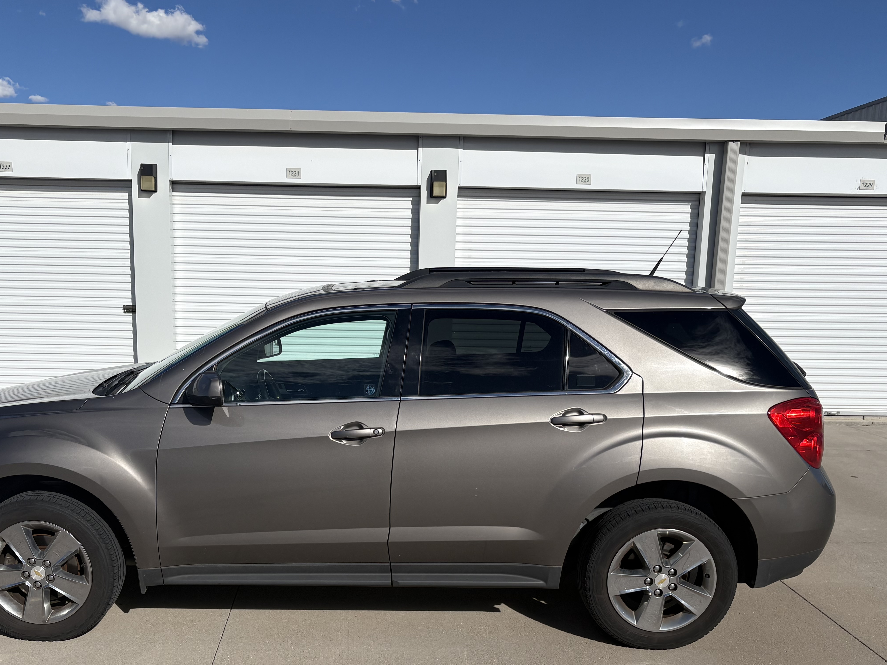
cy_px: 466
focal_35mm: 37
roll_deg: -1.1
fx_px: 948
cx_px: 372
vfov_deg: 38.0
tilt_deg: -11.2
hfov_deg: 49.9
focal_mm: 5.96
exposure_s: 1/6329
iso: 50
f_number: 1.6
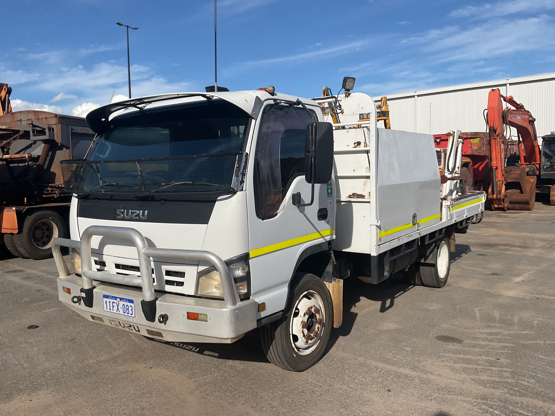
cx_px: 278
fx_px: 465
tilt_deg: -4.3
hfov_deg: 61.7
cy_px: 208
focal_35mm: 29
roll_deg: -3.1
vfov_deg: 48.2
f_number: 1.8
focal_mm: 3
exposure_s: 1/2959
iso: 16
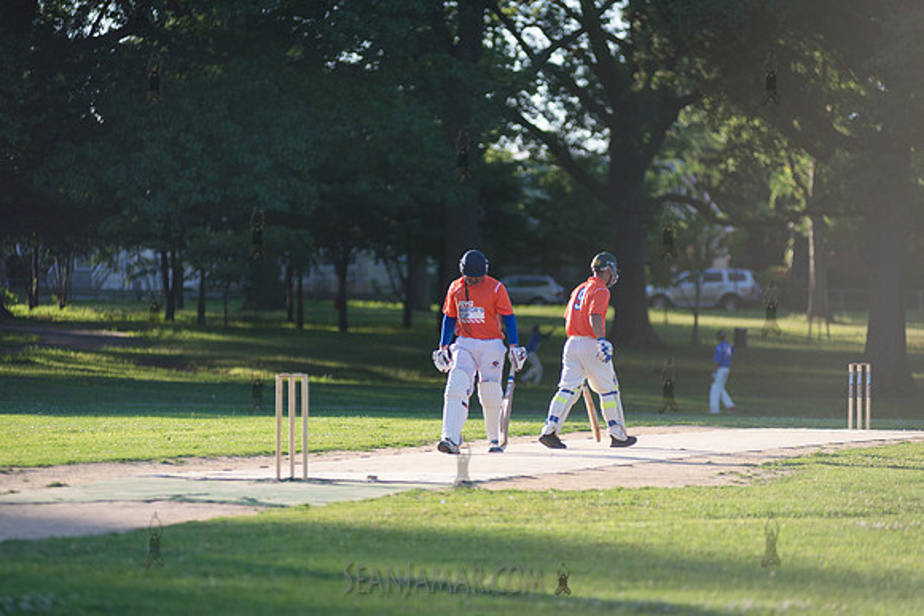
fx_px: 5134
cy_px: 308
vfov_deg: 6.9
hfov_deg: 10.3
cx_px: 462
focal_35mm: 200
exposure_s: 1/3200
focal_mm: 200
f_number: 2.8
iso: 400
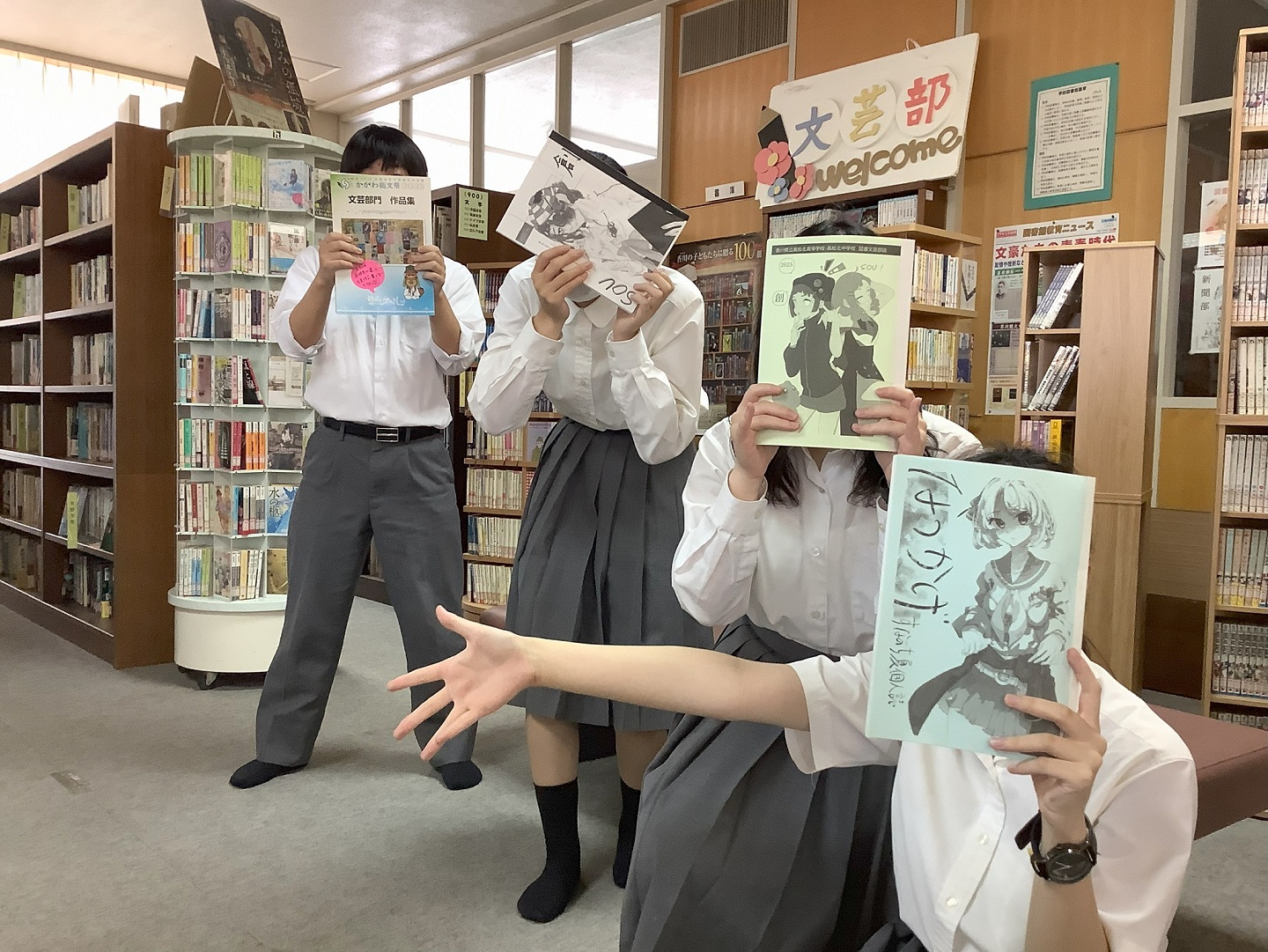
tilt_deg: -6.2
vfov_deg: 45.5
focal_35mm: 31
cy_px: 476
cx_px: 634
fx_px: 1136
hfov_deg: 58.3
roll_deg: -4.1
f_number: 2.4
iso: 160
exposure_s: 1/50
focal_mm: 3.3
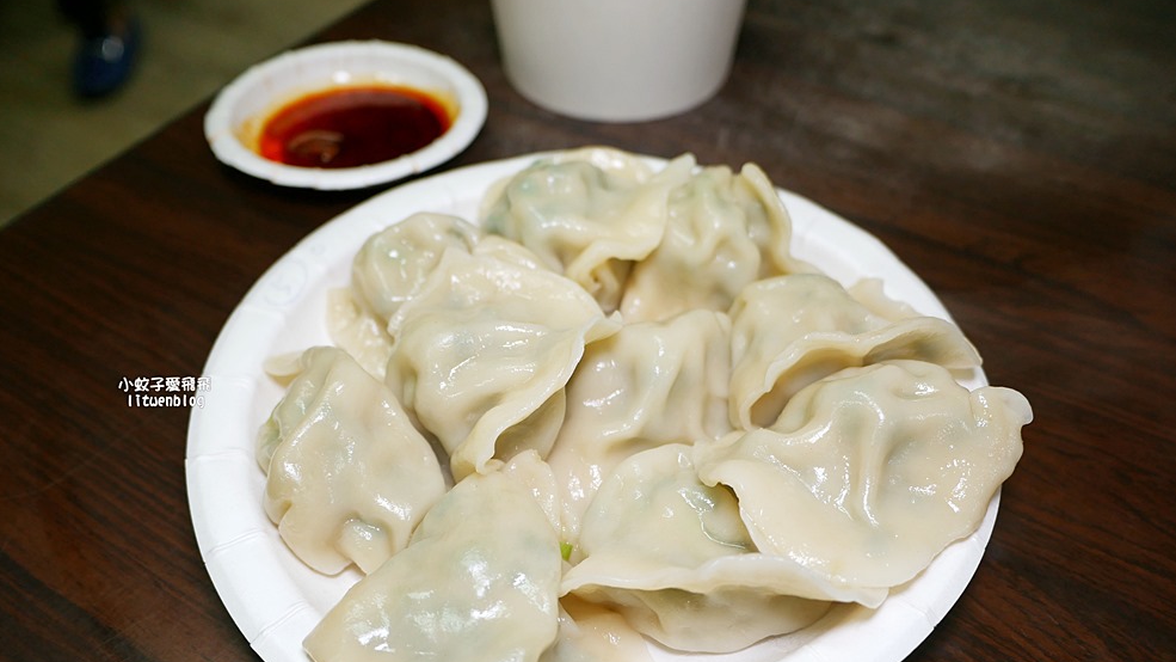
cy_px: 436
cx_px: 587
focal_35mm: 31
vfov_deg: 37.4
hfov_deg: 62.6
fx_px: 967
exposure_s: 1/100
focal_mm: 14
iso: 200
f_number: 2.5
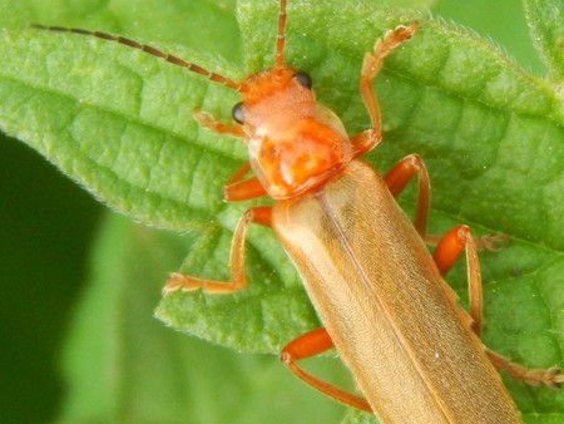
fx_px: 5624
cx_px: 325
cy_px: 178
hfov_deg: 5.7
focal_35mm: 345
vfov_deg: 4.3
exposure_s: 1/125
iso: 400
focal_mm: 32.8
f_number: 5.3
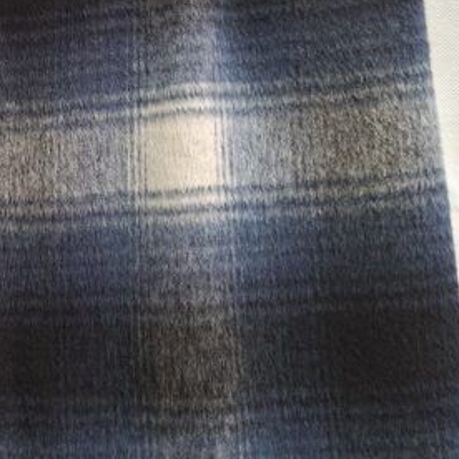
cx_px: -22
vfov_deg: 28.5
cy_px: 100
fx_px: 885
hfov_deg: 27.1
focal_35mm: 59
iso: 80
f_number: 1.8
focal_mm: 5.54
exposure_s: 1/120
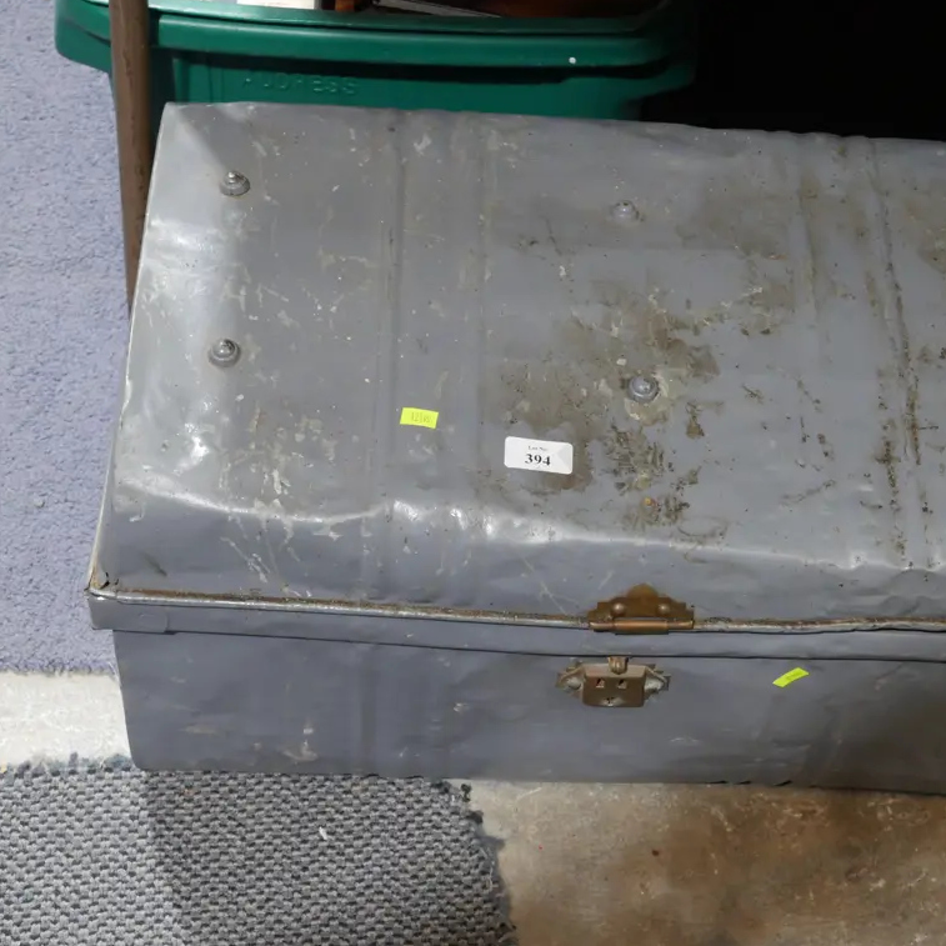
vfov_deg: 25.7
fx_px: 2072
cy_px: 473
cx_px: 574
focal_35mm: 67
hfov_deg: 25.7
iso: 1250
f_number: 5.3
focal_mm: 28
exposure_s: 1/60
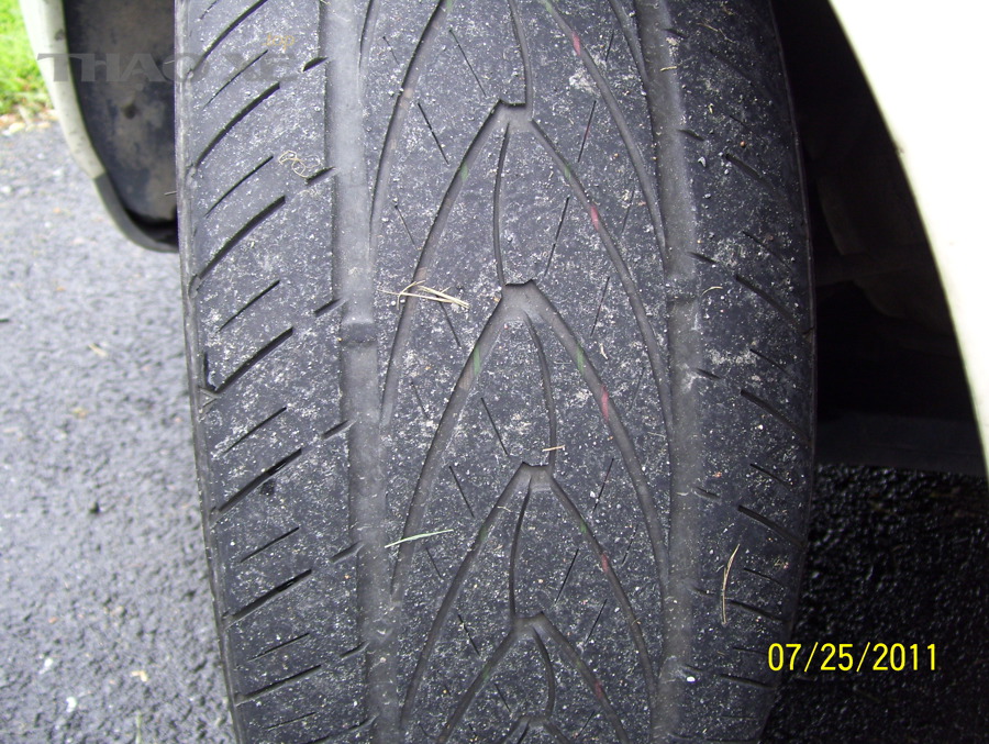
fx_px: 1030
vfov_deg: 39.7
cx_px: 494
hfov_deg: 51.3
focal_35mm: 36
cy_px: 372
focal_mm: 6
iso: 80
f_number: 2.7
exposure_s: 1/80
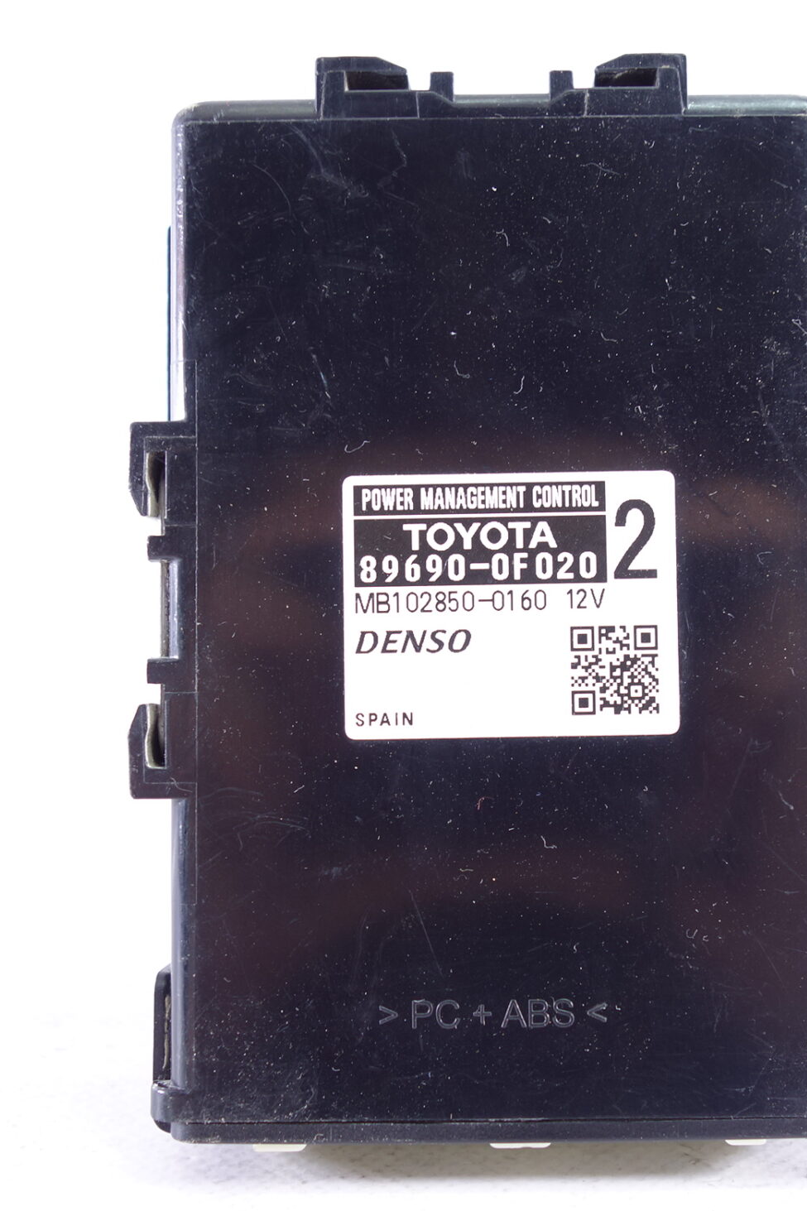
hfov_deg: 27.4
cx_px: 497
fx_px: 1648
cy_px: 581
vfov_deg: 40.3
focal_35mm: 49
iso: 125
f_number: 2.8
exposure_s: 1/10
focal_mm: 10.4
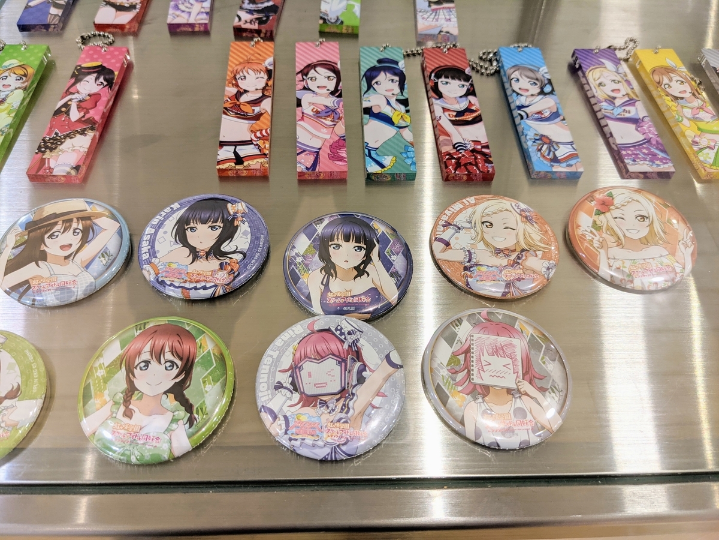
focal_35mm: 27
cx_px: 360
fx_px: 561
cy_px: 270
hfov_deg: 65.3
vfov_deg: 51.4
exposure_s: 1/99.9
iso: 56
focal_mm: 4.38
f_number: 1.73
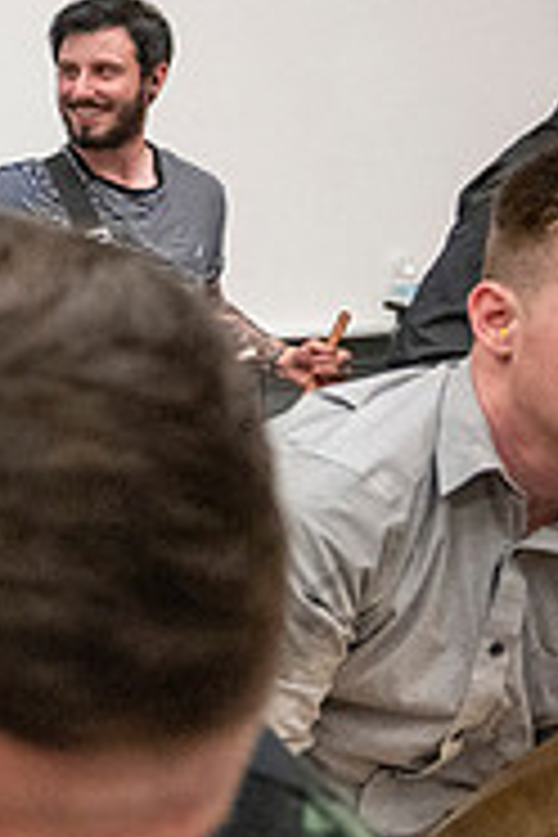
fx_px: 1744
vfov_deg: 26.8
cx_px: -616
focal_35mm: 75
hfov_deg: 14.5
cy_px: 263
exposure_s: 1/500
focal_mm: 24
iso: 10000
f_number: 4
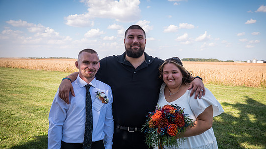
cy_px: 85
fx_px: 240
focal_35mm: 34
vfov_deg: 34.6
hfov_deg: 58.0
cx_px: 142
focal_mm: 30
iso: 100
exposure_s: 1/400
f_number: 5
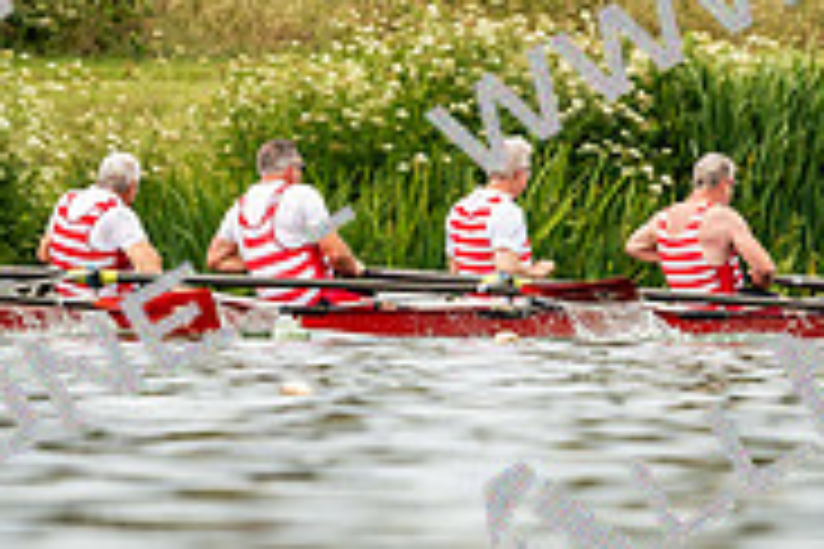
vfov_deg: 1.0
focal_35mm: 1336
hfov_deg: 1.5
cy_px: 250
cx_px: 99
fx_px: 30577
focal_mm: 422
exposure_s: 1/2000
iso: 400
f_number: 6.3
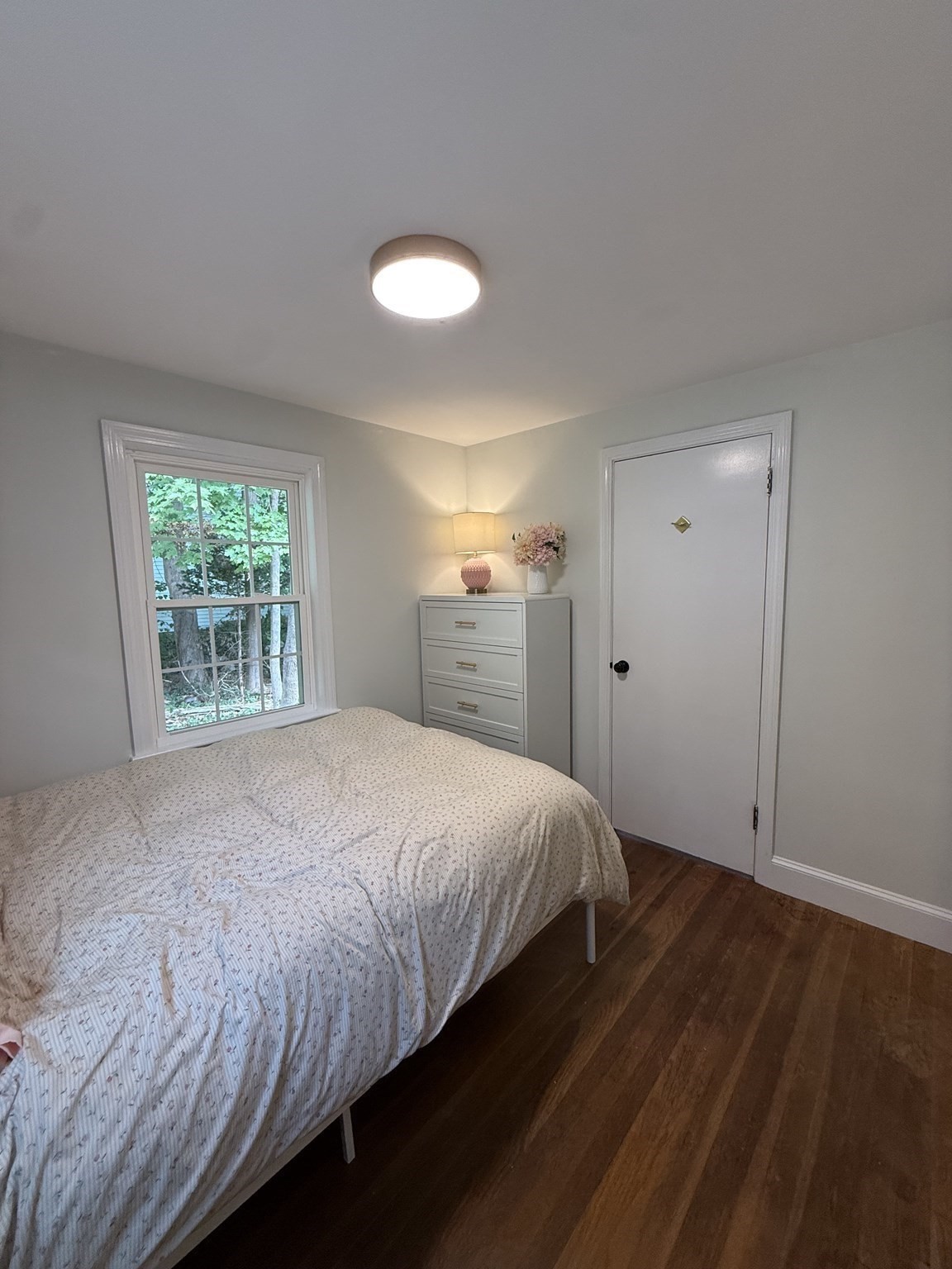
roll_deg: +1.6
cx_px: 476
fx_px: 513
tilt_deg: -5.1
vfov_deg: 102.1
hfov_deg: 85.7
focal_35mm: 14
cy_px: 634
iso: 200
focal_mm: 2.22
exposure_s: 1/120
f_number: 2.2
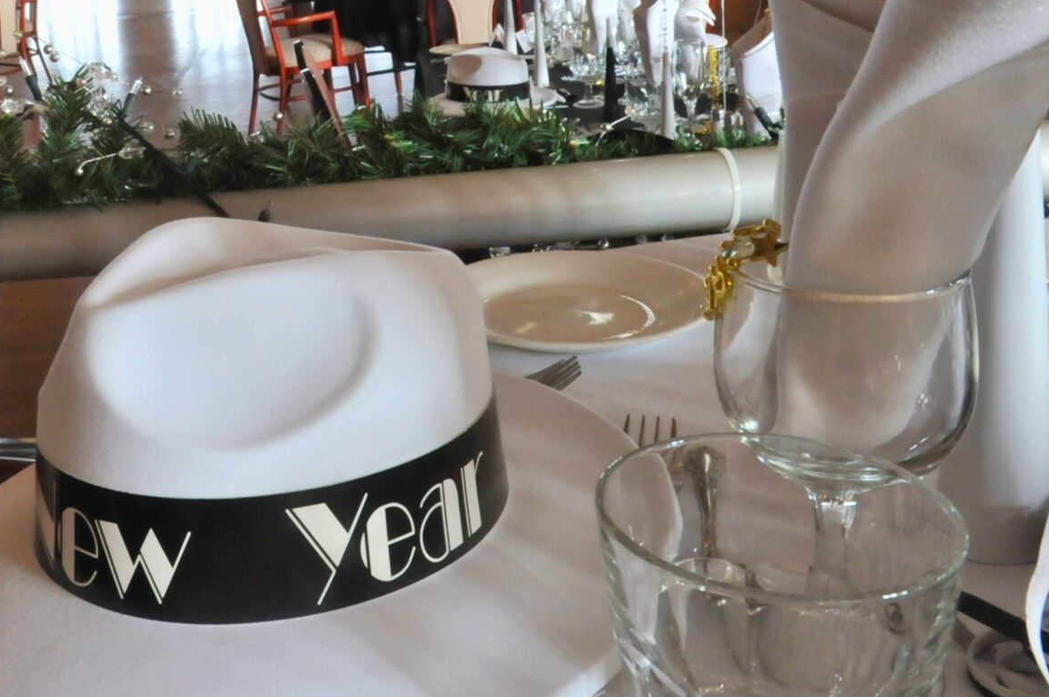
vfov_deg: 29.7
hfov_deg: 41.5
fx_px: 1281
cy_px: 127
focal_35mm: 44
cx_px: 133
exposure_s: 1/13
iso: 2500
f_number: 20
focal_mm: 20
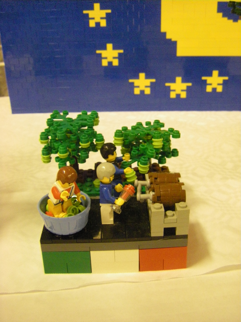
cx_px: 120
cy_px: 161
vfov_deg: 49.0
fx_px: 353
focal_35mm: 38
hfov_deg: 37.7
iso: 800
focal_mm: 6.3
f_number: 3.5
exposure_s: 1/40
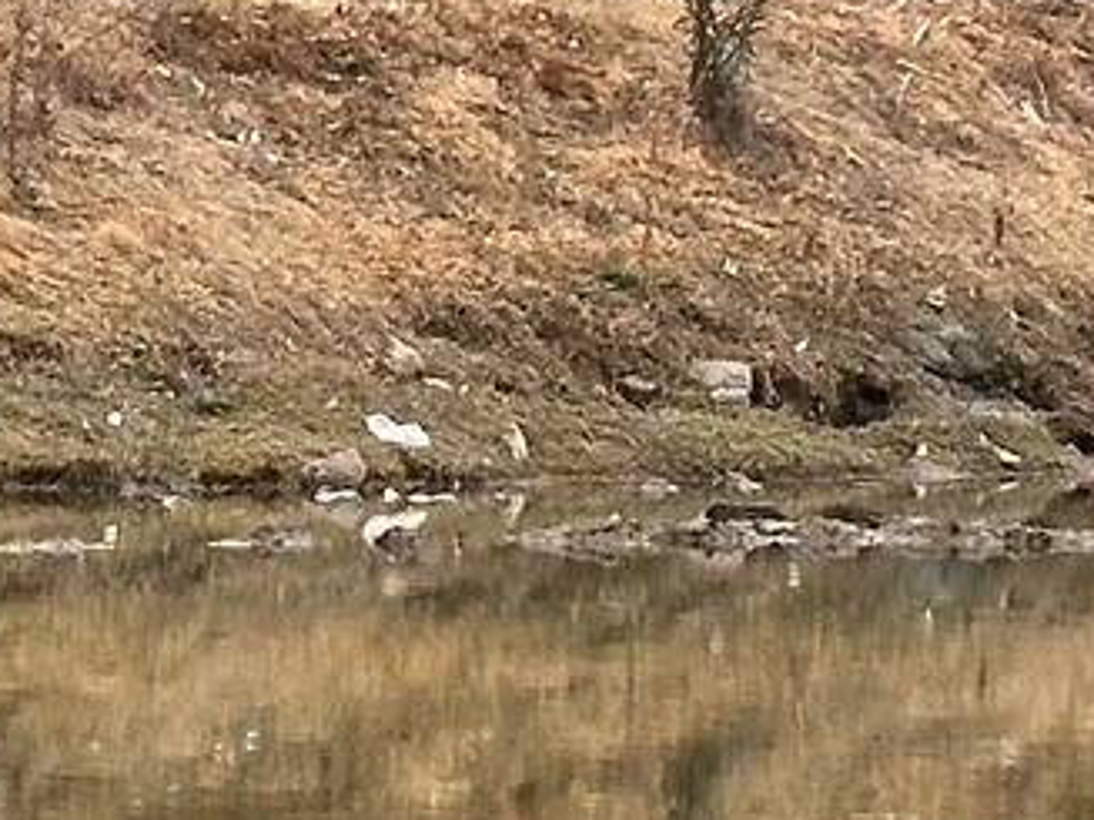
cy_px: 107
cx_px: 729
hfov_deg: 6.7
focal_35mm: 294
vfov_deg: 5.0
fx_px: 9288
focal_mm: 6.86
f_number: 1.78
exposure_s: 1/1848
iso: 64
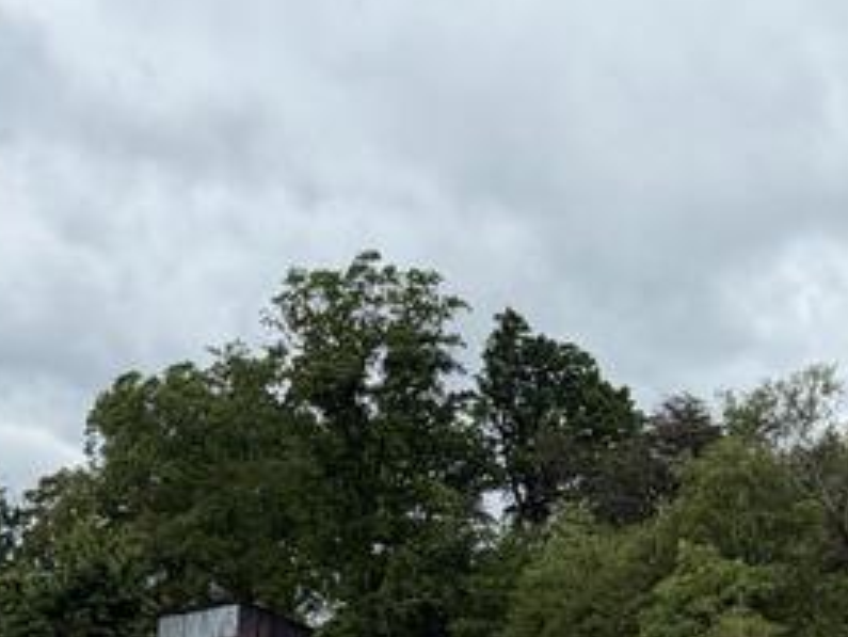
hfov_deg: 34.9
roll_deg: +0.1
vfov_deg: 24.7
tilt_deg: +1.3
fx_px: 1323
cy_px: 743
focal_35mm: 54
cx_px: 618
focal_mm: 2.22
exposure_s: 1/830
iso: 20
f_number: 2.2
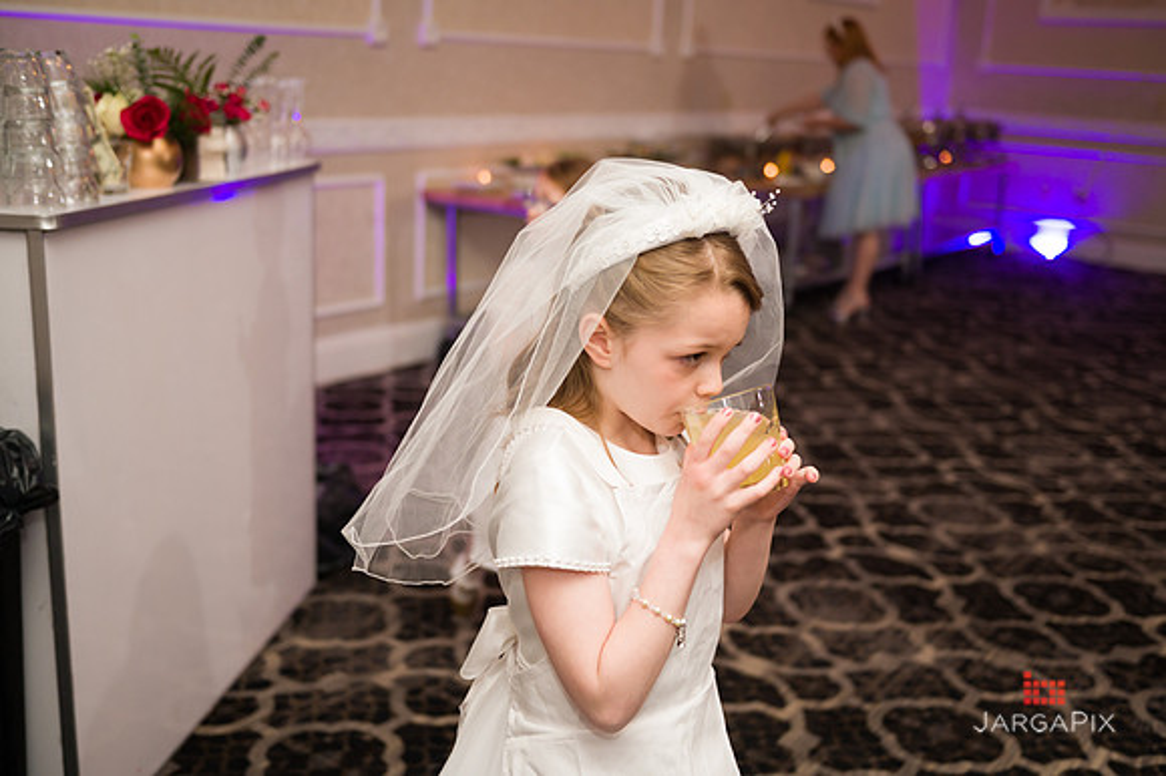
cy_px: 388
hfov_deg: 50.7
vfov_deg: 35.0
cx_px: 583
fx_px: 1230
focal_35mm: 38
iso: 1250
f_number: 3.2
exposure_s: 1/200
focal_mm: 38
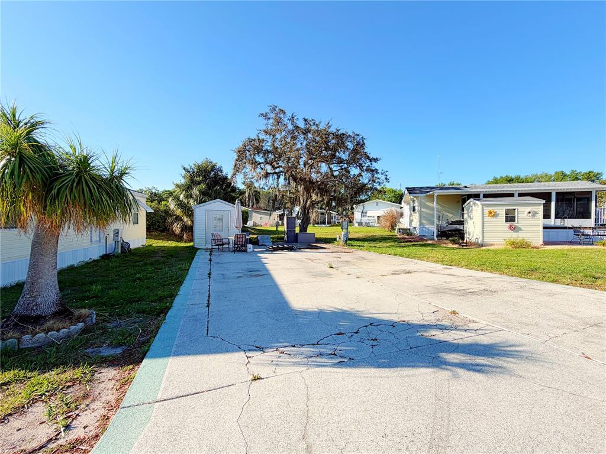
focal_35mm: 14
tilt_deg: -2.5
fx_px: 245
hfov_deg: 102.1
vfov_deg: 85.7
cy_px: 227
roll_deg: +0.7
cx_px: 303
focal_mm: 2.22
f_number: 2.2
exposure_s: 1/770
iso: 25
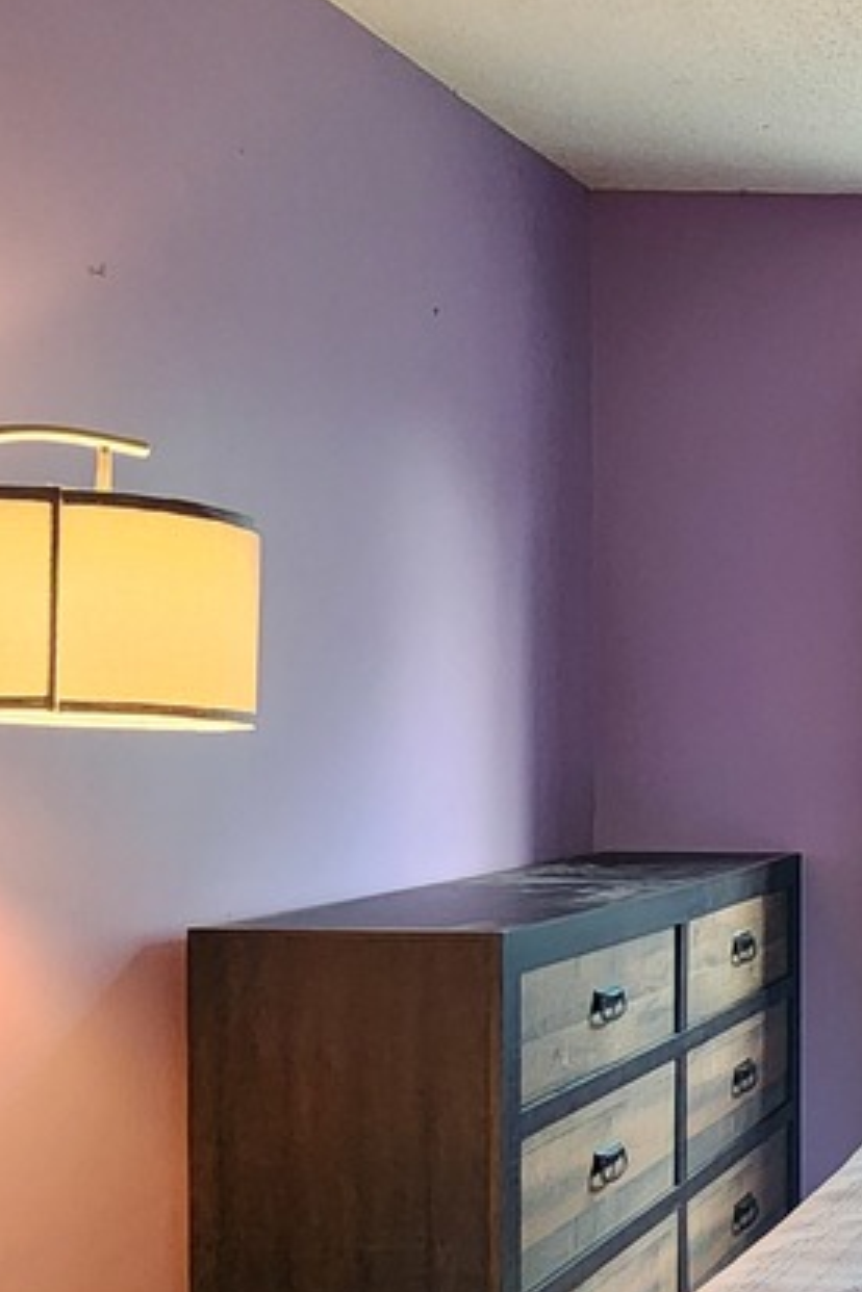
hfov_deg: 22.3
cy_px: 774
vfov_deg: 41.7
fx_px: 1688
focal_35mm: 47
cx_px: 1368
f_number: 2.2
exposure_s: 1/60
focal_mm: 2.2
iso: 400
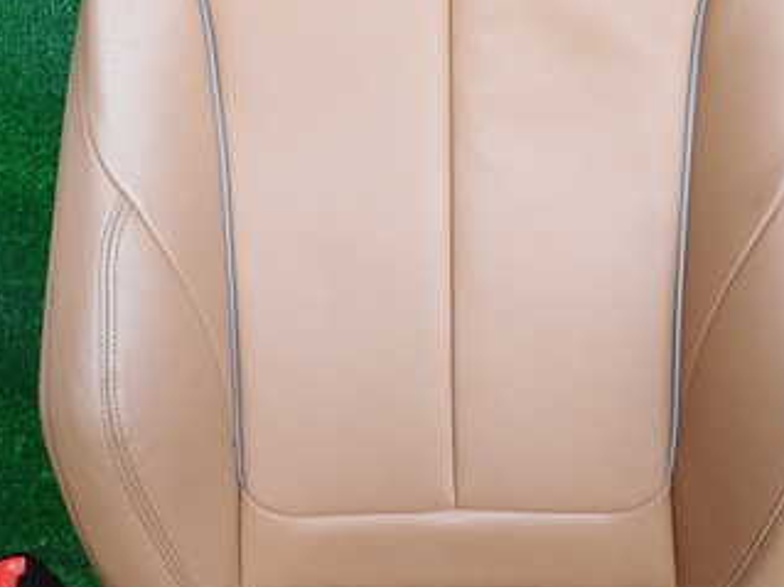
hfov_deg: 40.4
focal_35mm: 47
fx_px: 1064
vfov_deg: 30.7
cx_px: 366
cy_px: 214
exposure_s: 1/125
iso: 125
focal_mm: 4.5
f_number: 2
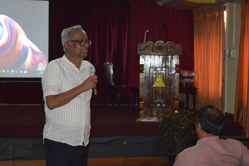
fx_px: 571
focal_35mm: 82
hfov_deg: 24.6
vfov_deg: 16.6
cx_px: 124
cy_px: 83
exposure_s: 1/60
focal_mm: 55
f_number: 5.6
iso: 3200
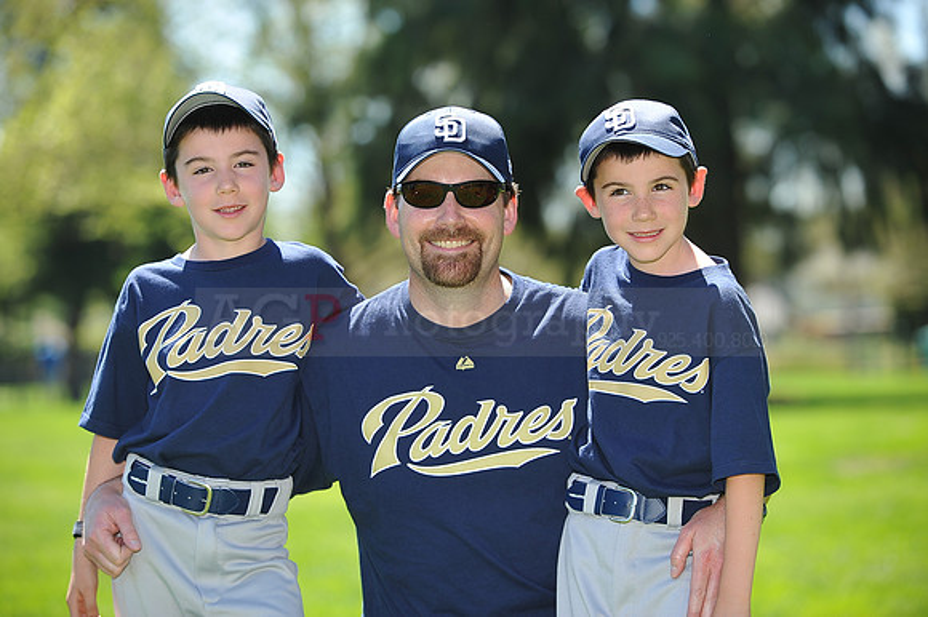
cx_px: 464
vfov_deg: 10.1
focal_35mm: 135
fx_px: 3478
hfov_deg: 15.2
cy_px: 308
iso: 200
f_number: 4.5
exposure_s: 1/500
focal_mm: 135
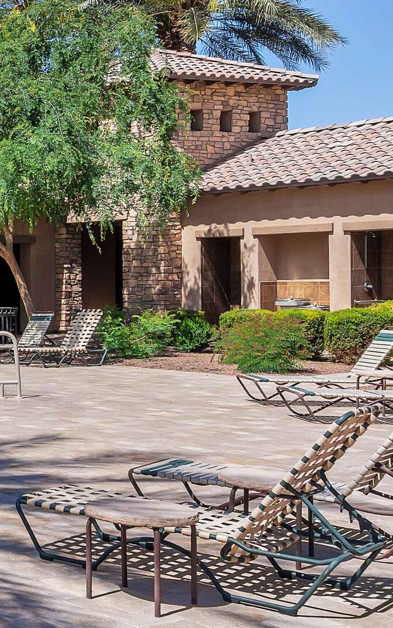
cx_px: -412
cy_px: 218
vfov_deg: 33.7
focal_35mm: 60
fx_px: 1028
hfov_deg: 16.2
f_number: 9
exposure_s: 1/320
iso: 160
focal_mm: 14
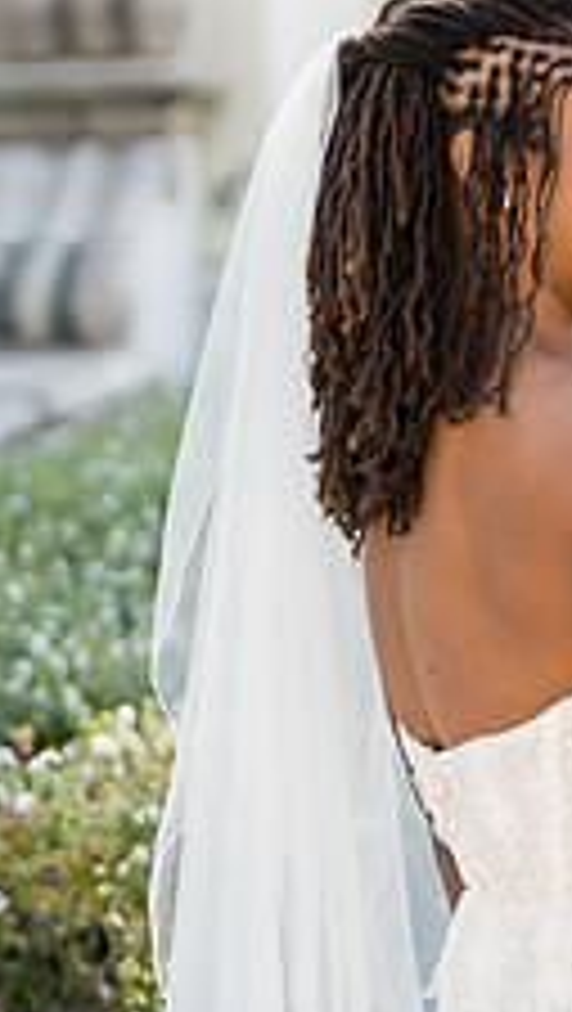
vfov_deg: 15.9
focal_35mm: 135
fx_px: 3631
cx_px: 1121
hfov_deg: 8.6
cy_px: 502
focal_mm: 50
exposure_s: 1/3200
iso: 125
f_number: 1.2
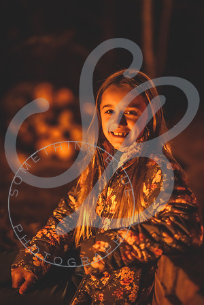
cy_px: 152
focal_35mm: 85
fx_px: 722
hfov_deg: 16.1
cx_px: 102
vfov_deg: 23.9
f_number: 1.8
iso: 4000
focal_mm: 85
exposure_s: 1/160
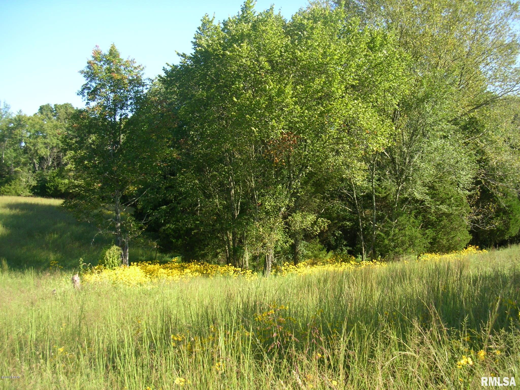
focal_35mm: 38
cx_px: 260
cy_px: 195
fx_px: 571
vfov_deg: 37.7
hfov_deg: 49.0
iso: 50
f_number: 2.8
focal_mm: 5.8
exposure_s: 1/286
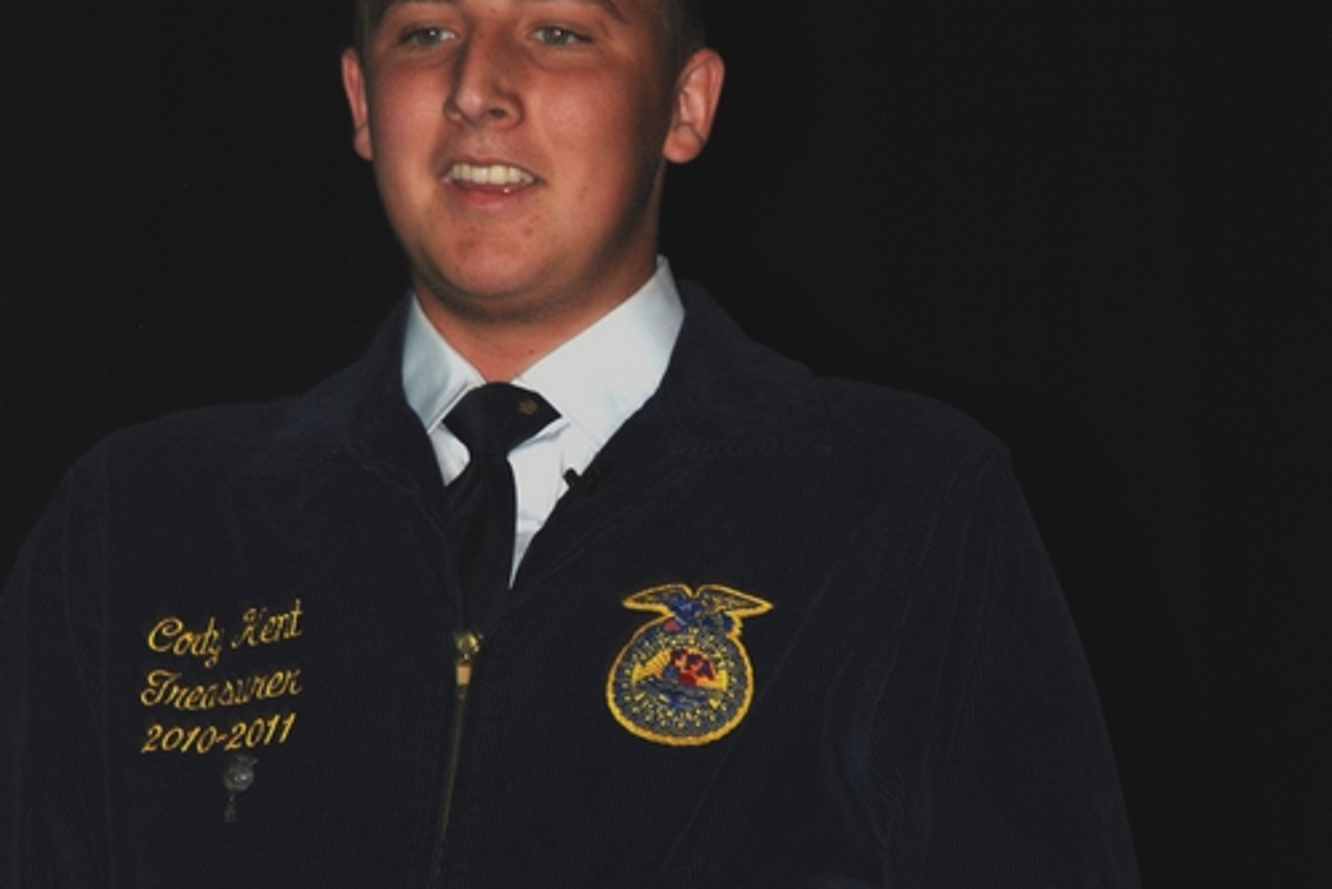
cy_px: 475
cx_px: 665
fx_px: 11278
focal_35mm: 305
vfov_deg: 4.5
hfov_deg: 6.8
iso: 250
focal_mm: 135
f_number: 5.6
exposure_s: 1/60
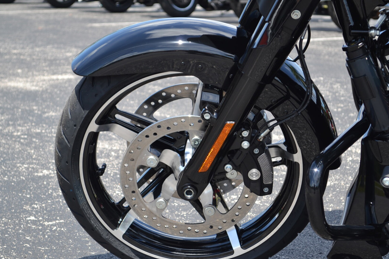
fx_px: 1087
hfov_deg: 20.3
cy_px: 139
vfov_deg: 13.6
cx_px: 198
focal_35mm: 101
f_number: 6.3
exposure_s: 1/160
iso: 100
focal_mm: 55
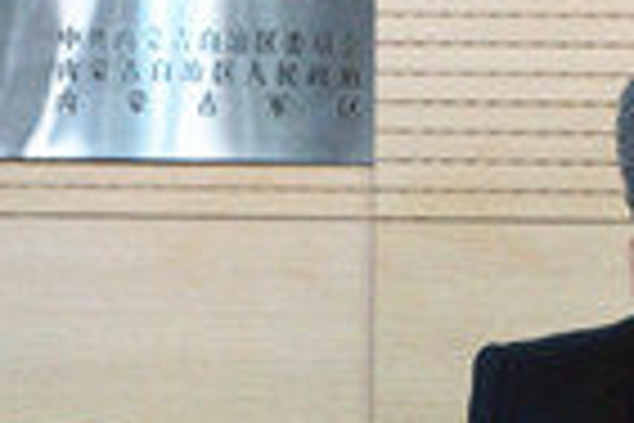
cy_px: 479
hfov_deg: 7.4
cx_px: 749
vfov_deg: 4.9
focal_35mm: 278
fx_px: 4896
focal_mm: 60
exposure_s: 1/30
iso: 1600
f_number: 8
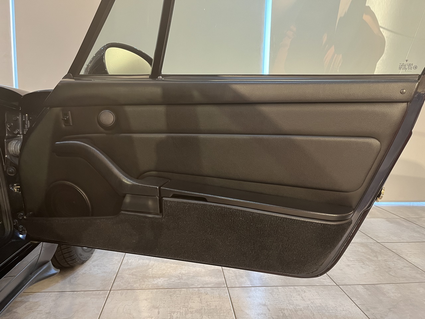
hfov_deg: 67.3
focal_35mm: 26
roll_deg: -1.2
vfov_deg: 53.1
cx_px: 212
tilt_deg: -7.5
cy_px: 160
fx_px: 319
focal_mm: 5.1
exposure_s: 1/50
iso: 250
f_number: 1.6
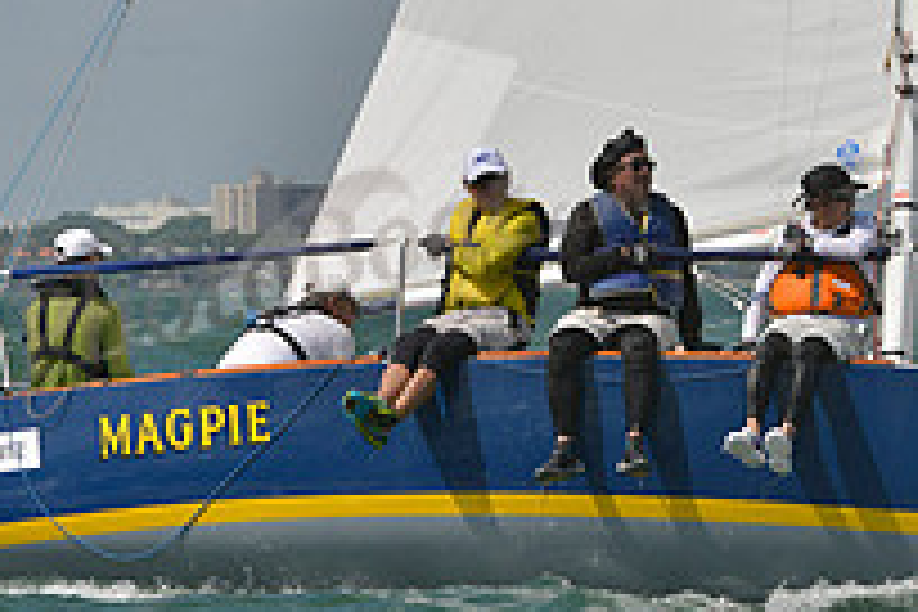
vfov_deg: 2.4
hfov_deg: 3.6
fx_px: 14534
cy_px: -34
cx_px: 882
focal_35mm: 570
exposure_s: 1/1250
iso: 280
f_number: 9
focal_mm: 200
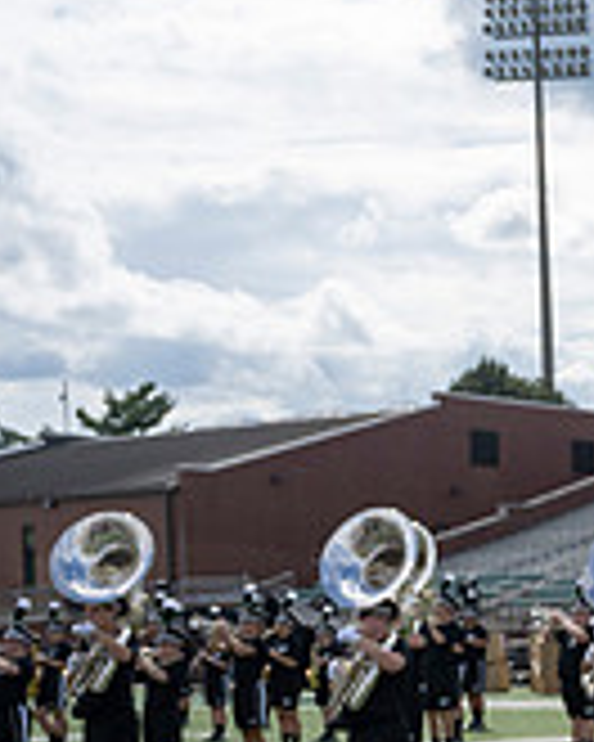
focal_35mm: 79
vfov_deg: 23.7
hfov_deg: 15.0
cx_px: 1251
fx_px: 1736
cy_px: 623
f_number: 5
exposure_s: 1/1600
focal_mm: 24
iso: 200
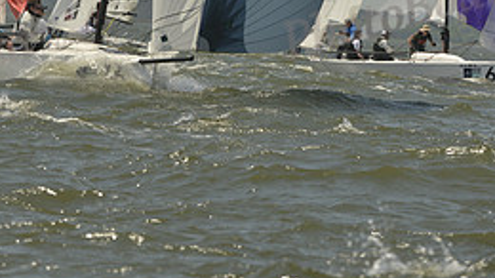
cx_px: 186
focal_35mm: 491
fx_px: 6442
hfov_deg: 4.4
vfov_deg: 2.5
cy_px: -255
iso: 280
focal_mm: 210
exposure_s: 1/1250
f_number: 10
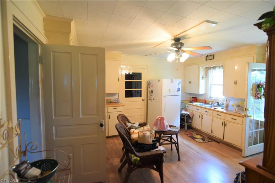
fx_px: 126
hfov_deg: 95.0
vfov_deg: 72.0
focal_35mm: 16
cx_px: 138
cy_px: 92
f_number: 3.5
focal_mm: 11
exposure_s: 1/60
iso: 800
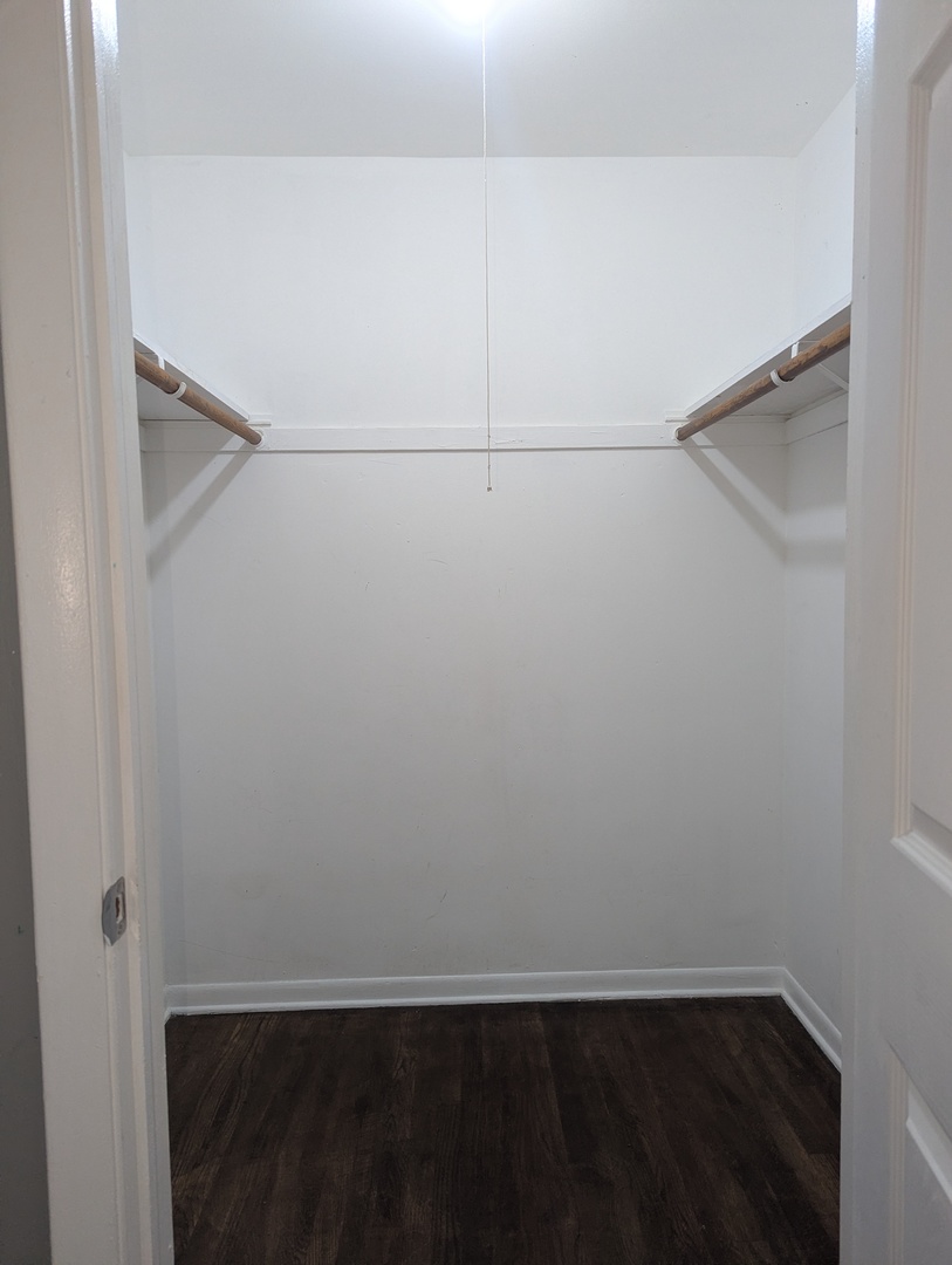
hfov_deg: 56.9
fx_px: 878
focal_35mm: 24
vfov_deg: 71.5
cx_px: 476
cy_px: 632
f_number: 1.85
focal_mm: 6.81
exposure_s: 1/120
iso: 417
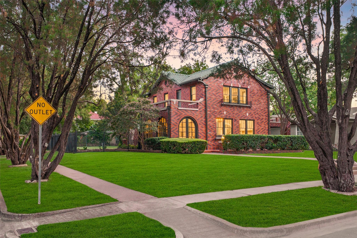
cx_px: 178
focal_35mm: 31
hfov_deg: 60.3
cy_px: 119
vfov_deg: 42.3
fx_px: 307
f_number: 8
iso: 1600
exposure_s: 1/10
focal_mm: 21
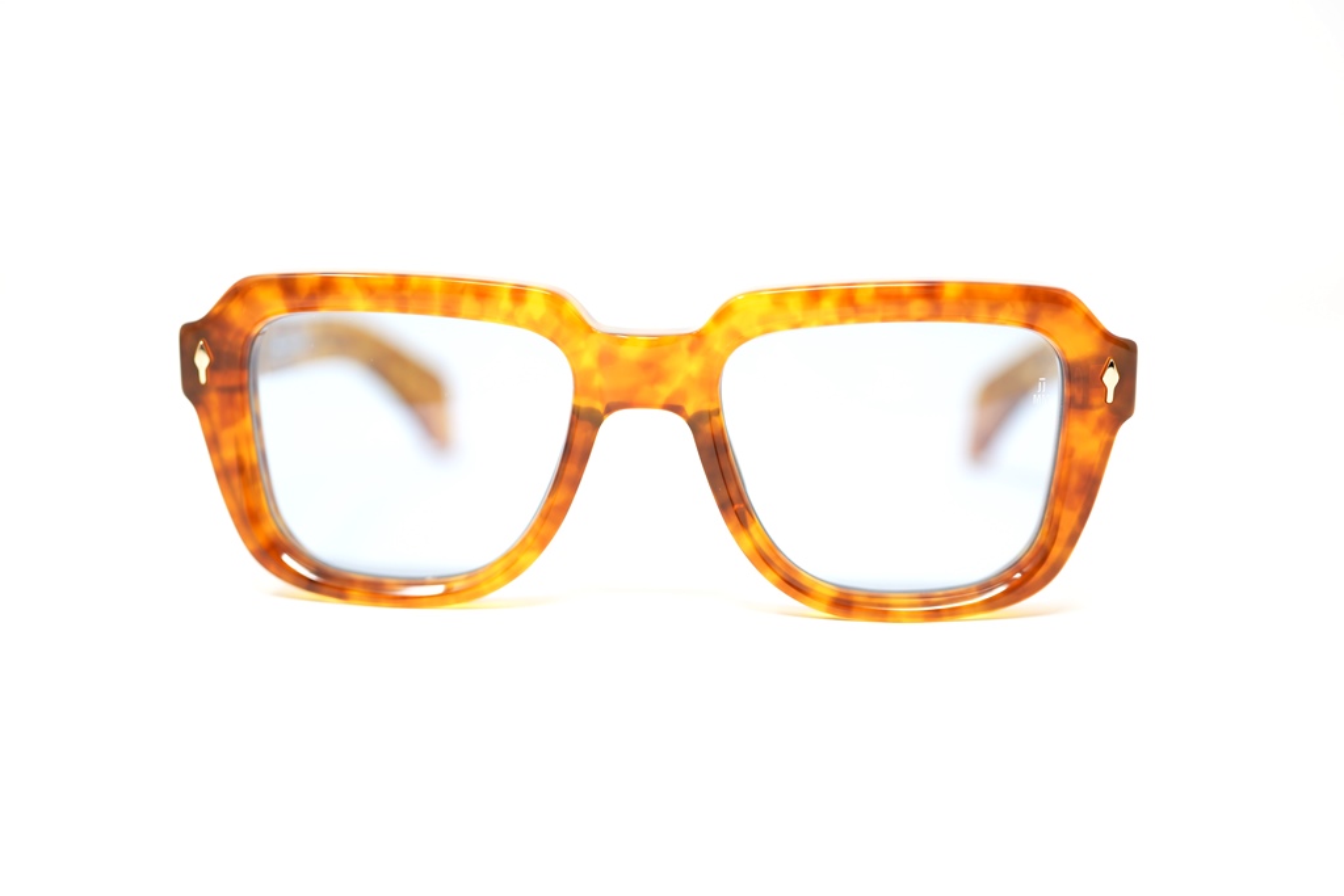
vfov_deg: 27.0
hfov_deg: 39.6
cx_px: 672
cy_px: 448
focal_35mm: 50
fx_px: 1867
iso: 160
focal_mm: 50
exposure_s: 1/50
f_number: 2.8
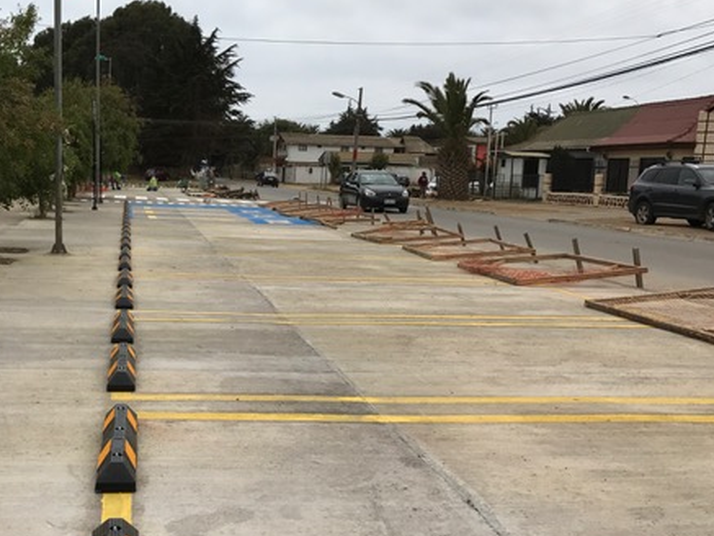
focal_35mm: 41
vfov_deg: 35.1
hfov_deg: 45.2
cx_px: 248
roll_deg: -2.1
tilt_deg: -7.6
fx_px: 846
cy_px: 296
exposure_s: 1/5988
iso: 25
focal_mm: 3.99
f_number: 1.8
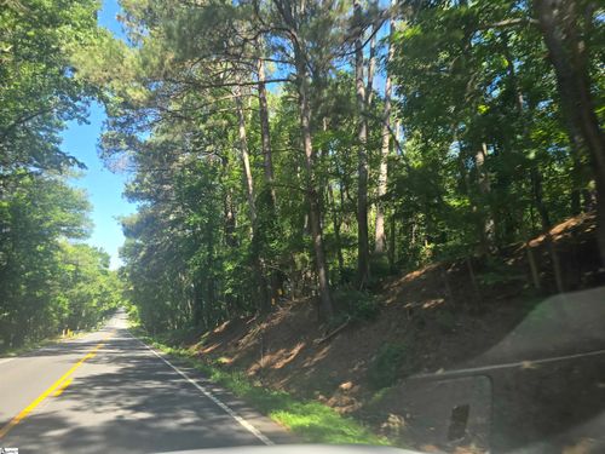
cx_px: 302
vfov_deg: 58.9
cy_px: 227
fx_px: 402
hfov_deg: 73.9
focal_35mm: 23
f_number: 1.7
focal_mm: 6.3
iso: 20
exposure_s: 1/180
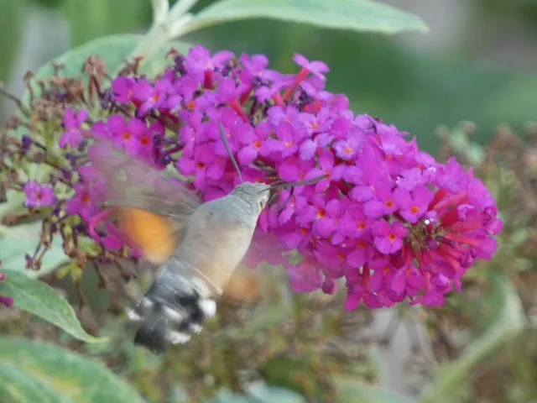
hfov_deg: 2.7
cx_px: 268
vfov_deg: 2.0
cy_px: 202
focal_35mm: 737
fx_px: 11433
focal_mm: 132.1
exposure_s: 1/100
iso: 250
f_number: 5.6
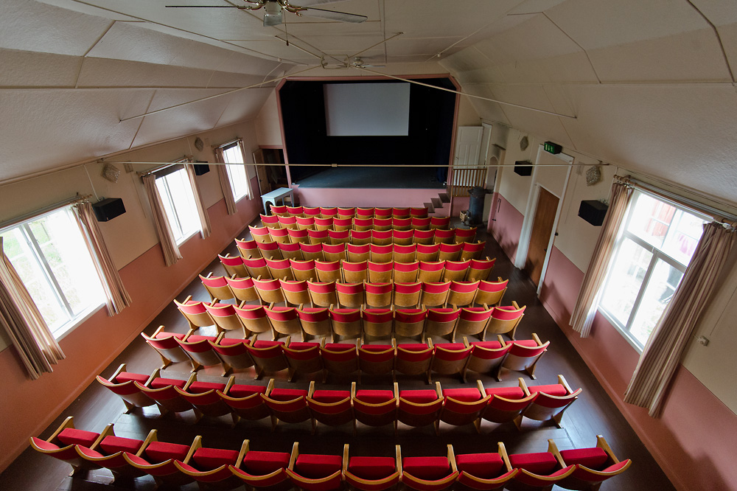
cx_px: 368
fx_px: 327
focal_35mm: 16
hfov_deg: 96.8
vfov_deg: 73.7
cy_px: 246
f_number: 4
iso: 1600
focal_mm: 16
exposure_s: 1/30
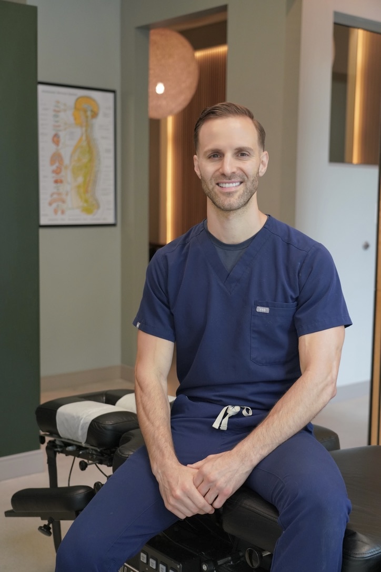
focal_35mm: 47
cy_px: 286
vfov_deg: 41.9
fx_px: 746
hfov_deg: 28.6
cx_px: 190
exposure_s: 1/160
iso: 1600
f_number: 4
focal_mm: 47
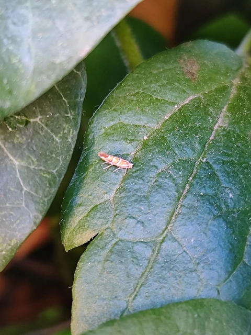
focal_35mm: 24
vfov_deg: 71.6
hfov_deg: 56.8
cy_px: 168
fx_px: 232
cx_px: 126
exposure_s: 1/50
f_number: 1.89
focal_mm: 5.89
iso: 799
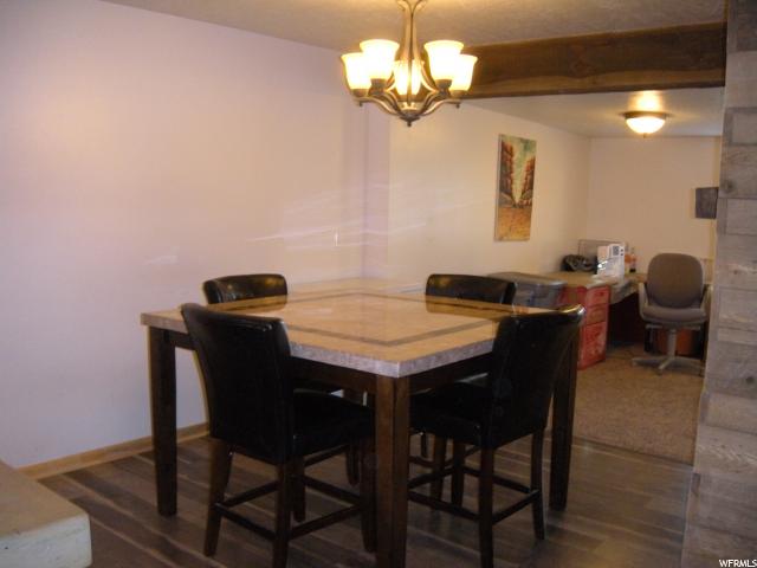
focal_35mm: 35
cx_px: 378
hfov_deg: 52.6
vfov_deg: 40.7
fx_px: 765
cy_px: 284
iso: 400
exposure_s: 1/30
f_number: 3.8
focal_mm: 5.9
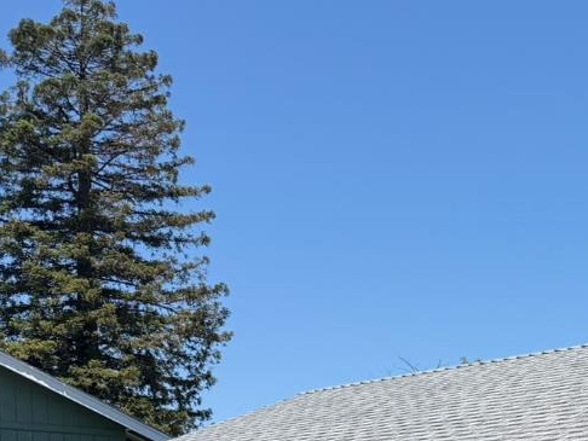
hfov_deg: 23.4
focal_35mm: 74
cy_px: 640
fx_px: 1258
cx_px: 756
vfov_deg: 18.0
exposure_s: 1/5319
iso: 100
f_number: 1.78
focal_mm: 6.76
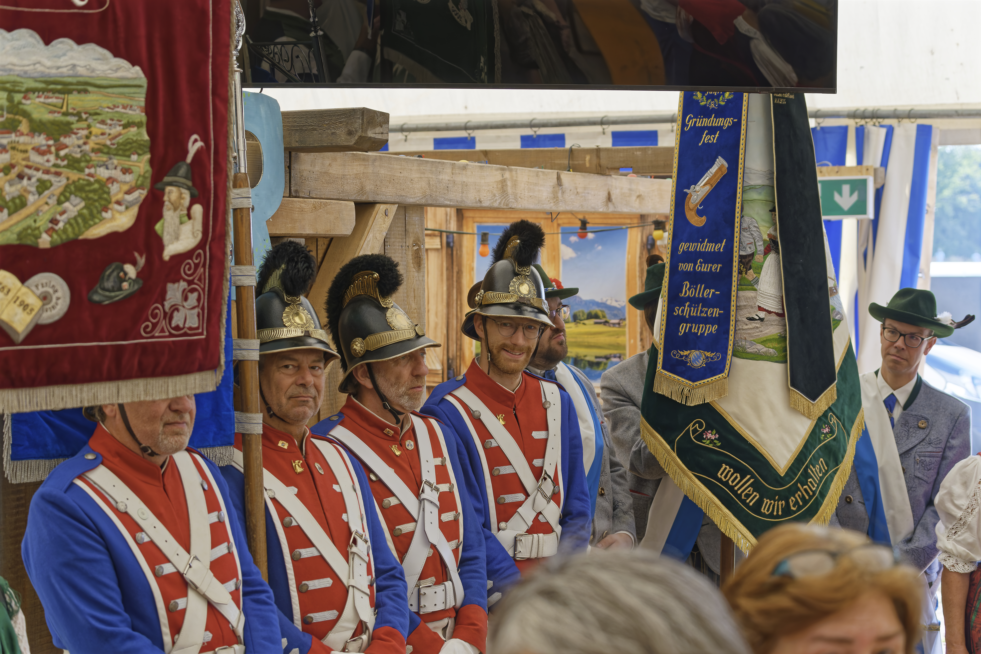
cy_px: 327
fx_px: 1907
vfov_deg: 19.5
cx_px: 490
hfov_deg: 28.8
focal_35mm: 70
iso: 1250
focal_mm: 70
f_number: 5.6
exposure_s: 1/800
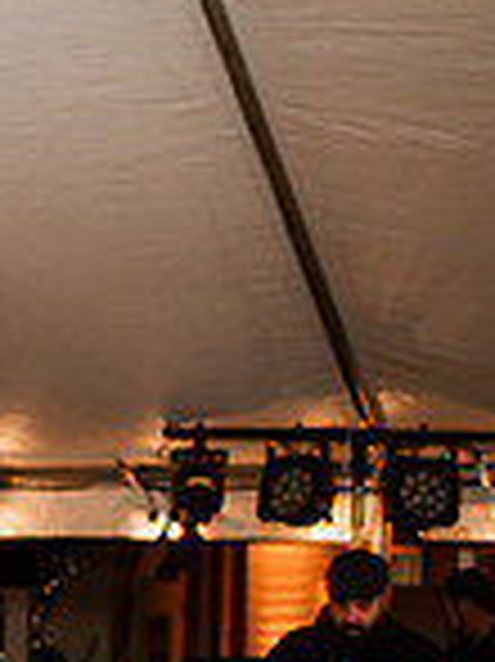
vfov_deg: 14.3
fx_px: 2540
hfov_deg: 10.5
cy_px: 844
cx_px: -387
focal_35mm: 133
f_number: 2
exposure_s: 1/200
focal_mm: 35
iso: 500
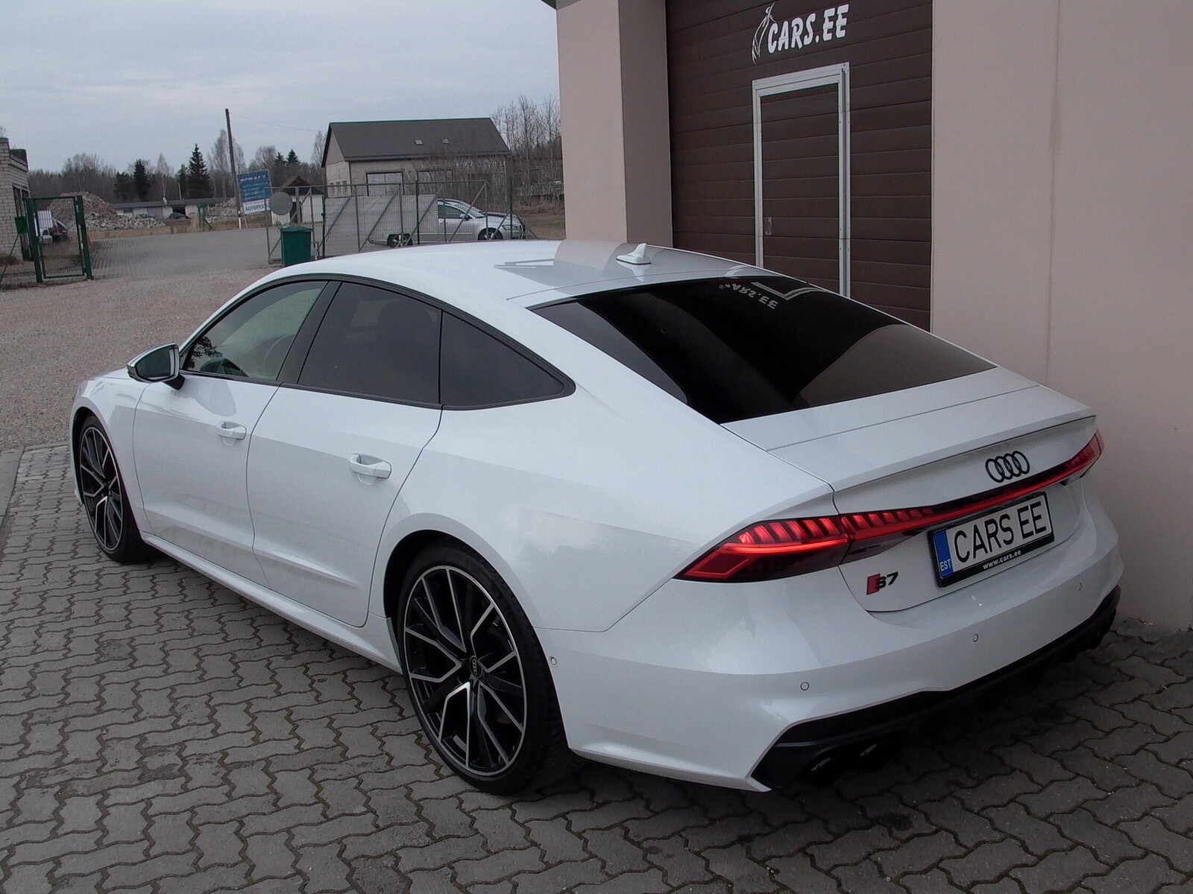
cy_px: 447
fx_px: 1137
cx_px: 596
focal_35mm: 33
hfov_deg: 55.4
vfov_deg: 42.9
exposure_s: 1/652
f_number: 4.63
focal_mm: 7.15
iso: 100
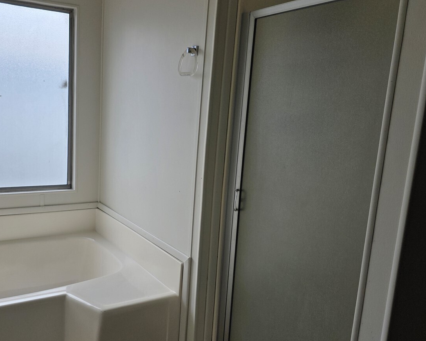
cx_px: 158
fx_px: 416
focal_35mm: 33
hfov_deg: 53.6
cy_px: 185
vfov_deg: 44.5
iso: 40
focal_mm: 6.3
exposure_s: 1/359
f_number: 1.7
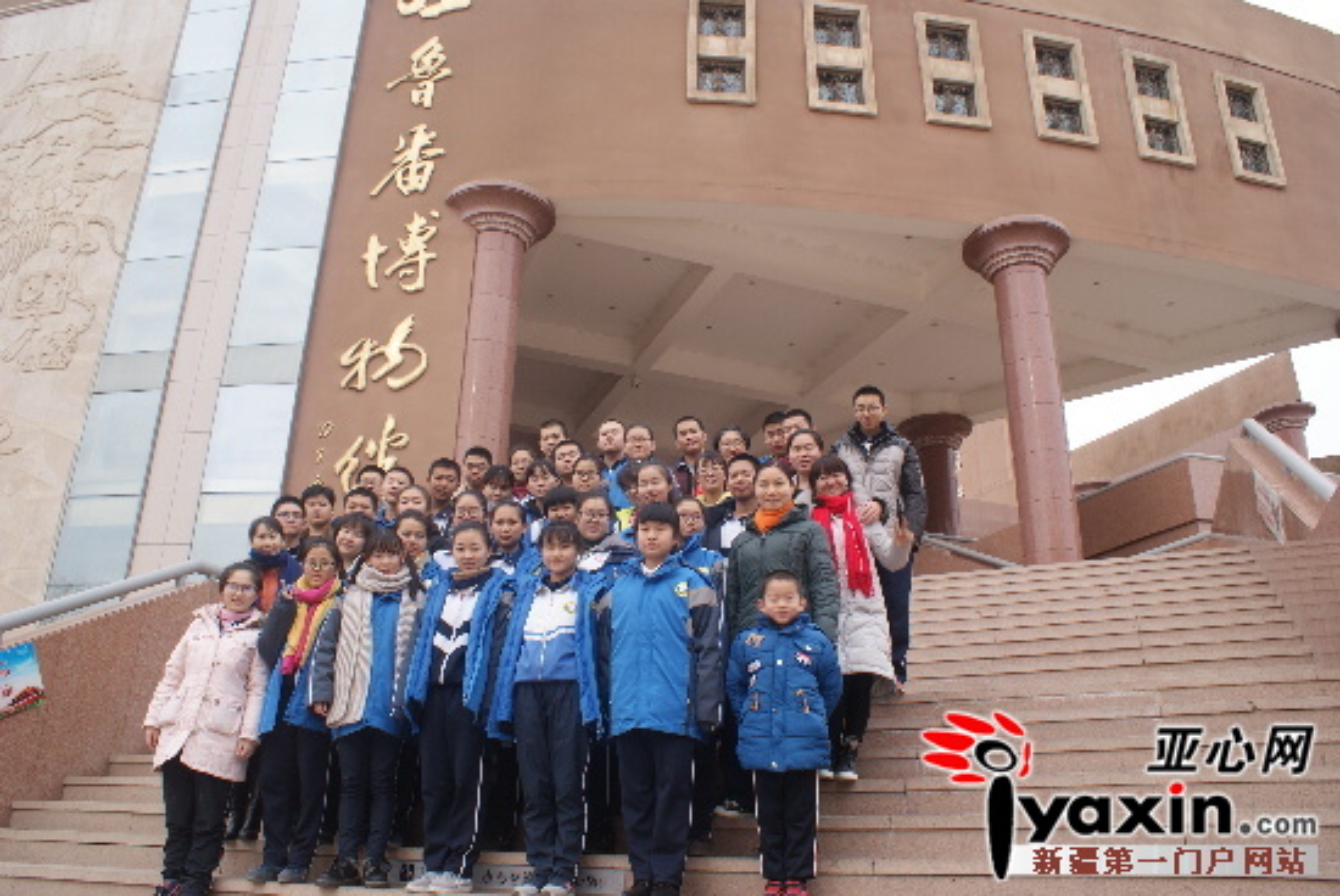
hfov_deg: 61.9
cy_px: 448
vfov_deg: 43.7
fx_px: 1118
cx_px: 670
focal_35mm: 30
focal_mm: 20
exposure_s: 1/60
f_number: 7.1
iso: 100
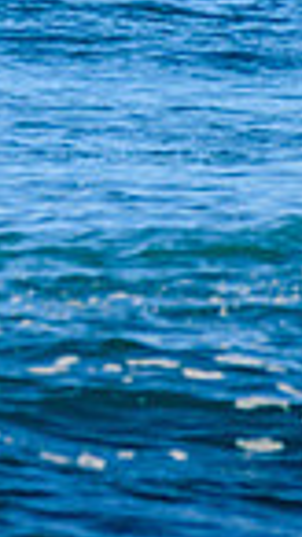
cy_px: -261
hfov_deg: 0.5
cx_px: -207
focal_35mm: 2553
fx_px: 36387
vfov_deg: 0.8
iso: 280
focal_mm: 500
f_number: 5.6
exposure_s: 1/2000
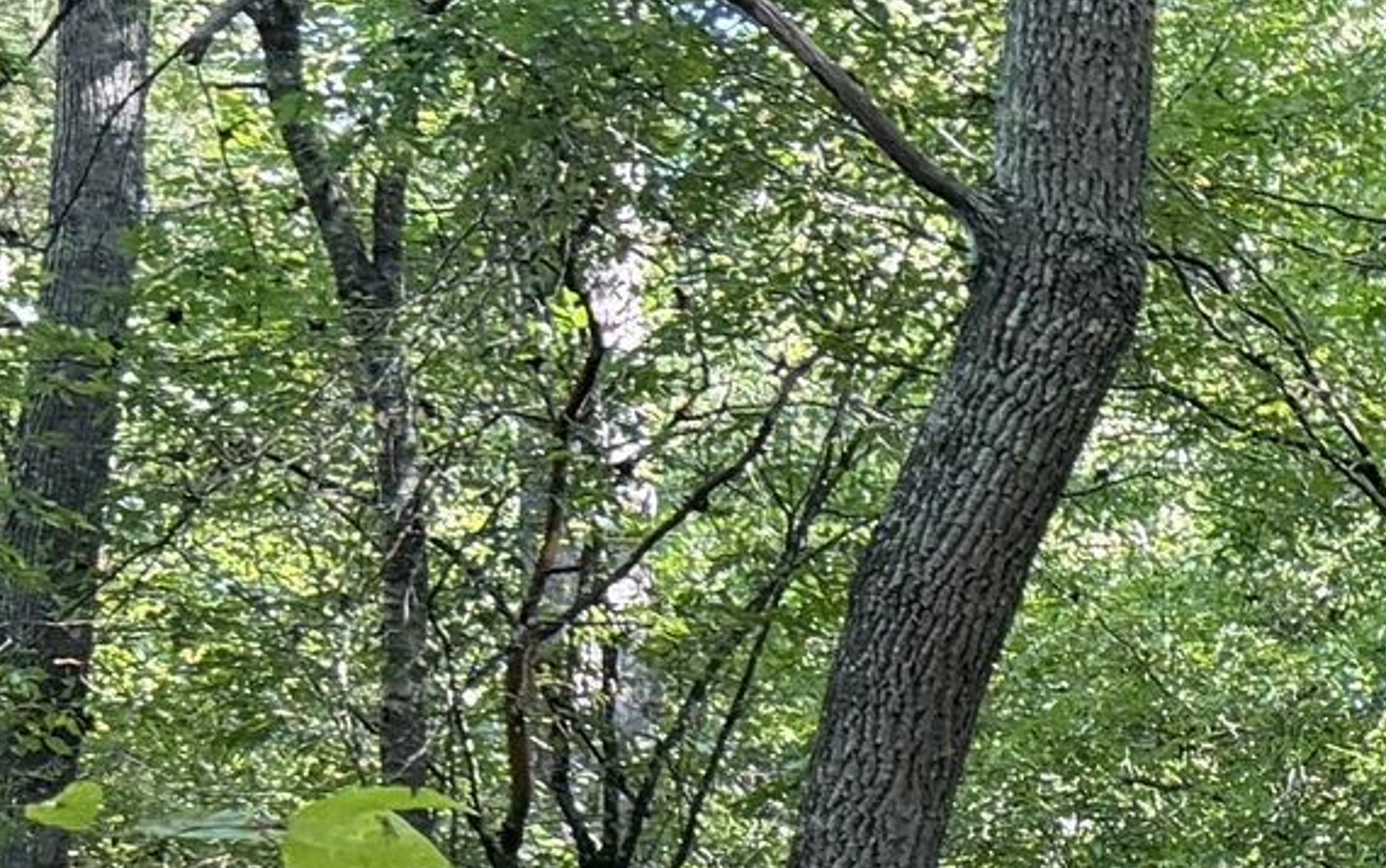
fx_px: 5178
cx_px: 2064
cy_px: 2006
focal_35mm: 137
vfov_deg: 8.8
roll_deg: -1.9
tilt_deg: -0.4
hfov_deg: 14.3
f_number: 1.78
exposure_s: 1/93
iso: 200
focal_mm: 6.76
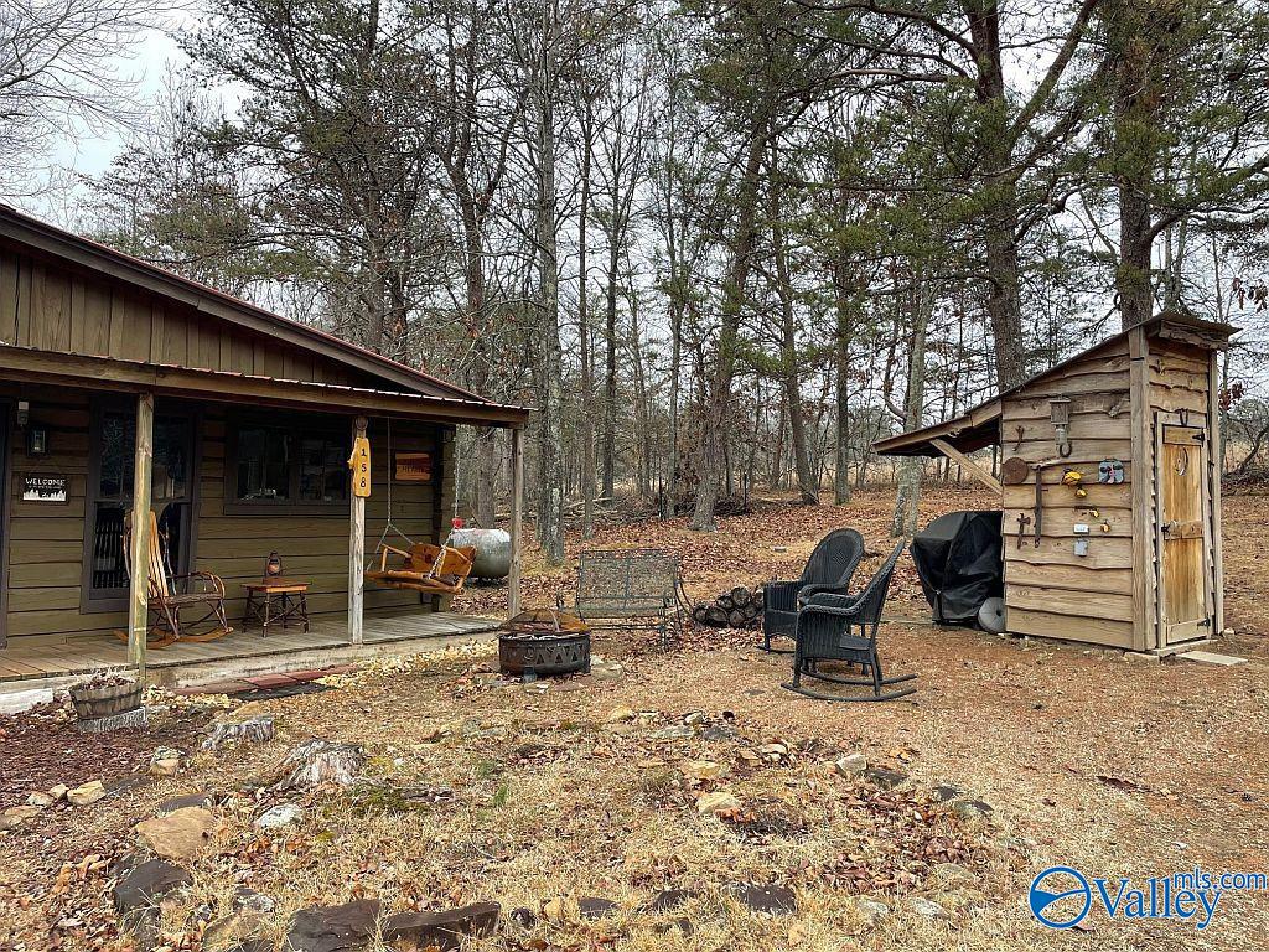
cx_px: 634
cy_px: 476
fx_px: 953
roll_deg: -0.7
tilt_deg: +3.1
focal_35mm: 26
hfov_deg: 67.3
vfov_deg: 53.1
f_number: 1.6
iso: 32
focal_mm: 4.2
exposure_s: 1/248
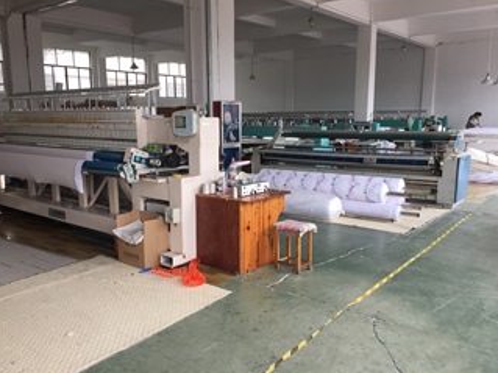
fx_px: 446
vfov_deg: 45.4
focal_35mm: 31
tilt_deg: -10.2
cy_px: 186
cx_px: 240
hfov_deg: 58.4
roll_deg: -0.1
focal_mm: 4.15
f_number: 2.2
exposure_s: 1/100
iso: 40
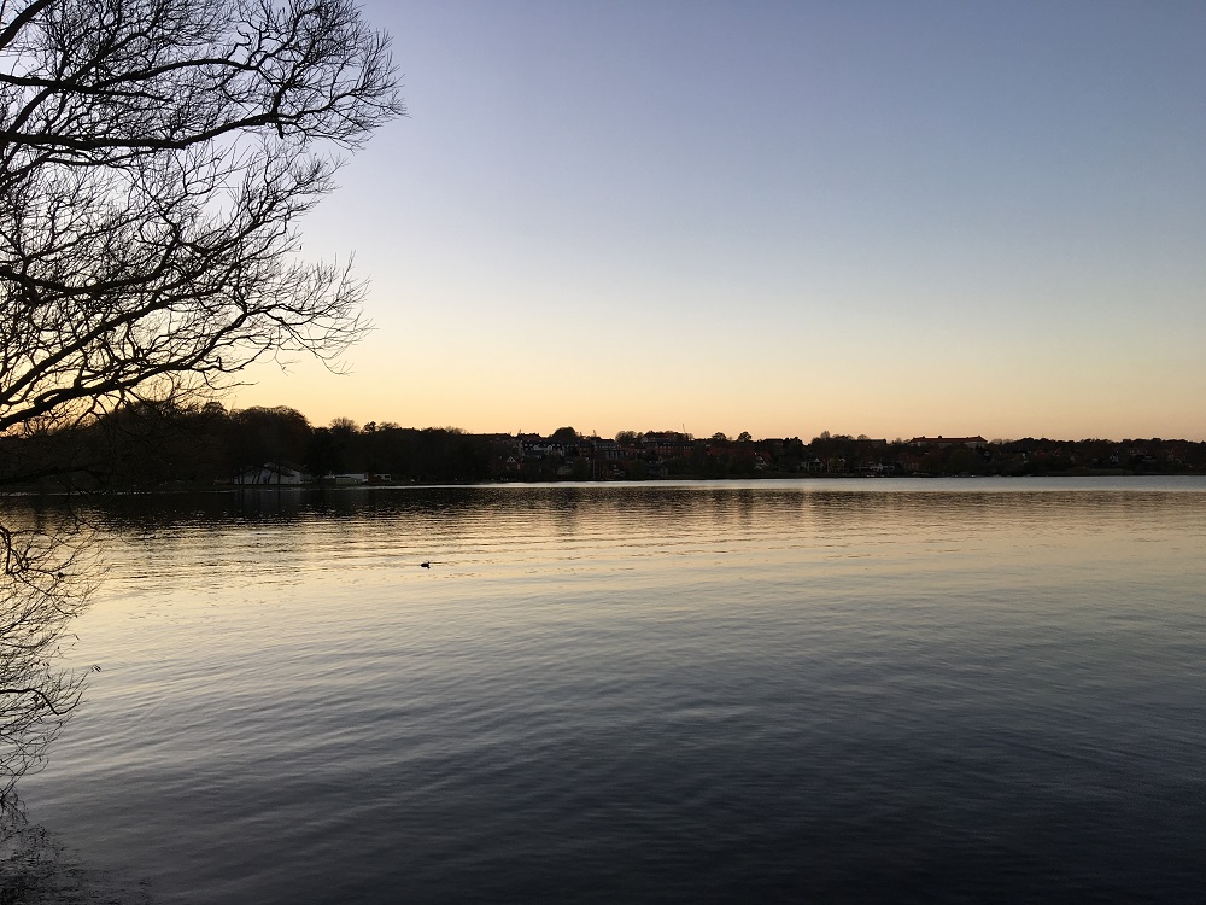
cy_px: 452
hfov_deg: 61.7
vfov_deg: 48.2
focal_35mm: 29
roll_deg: +0.3
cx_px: 603
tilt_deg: +1.7
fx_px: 1010
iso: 25
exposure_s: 1/143
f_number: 2.2
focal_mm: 4.15
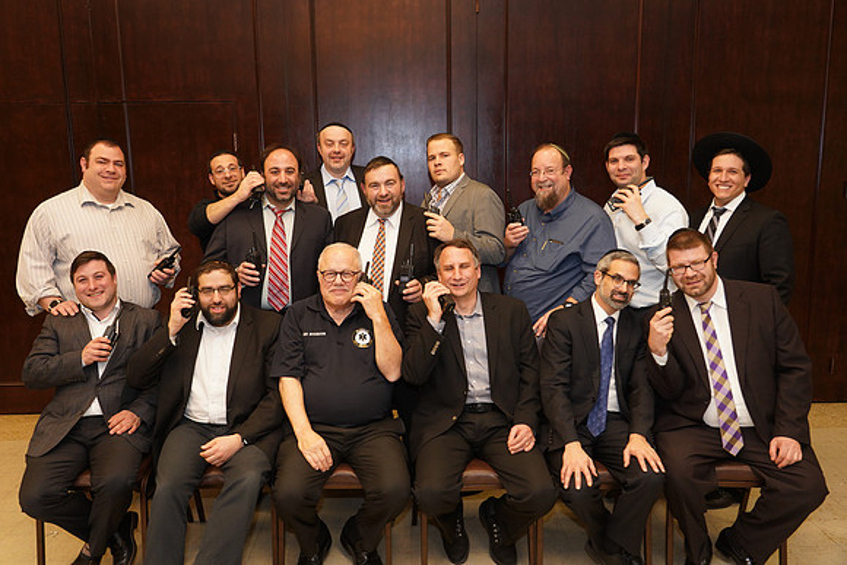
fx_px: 706
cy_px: 282
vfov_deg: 43.6
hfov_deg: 61.9
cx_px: 424
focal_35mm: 30
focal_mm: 30
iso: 1600
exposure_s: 1/100
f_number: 4
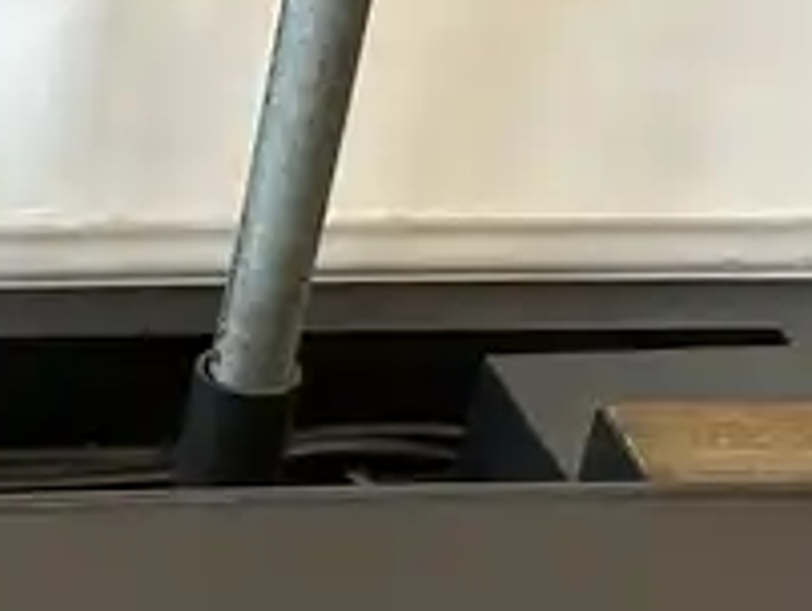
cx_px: -442
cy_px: 752
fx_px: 2231
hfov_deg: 18.1
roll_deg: +0.6
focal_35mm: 95
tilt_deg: -39.5
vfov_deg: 15.0
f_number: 1.78
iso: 800
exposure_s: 1/42
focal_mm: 6.86
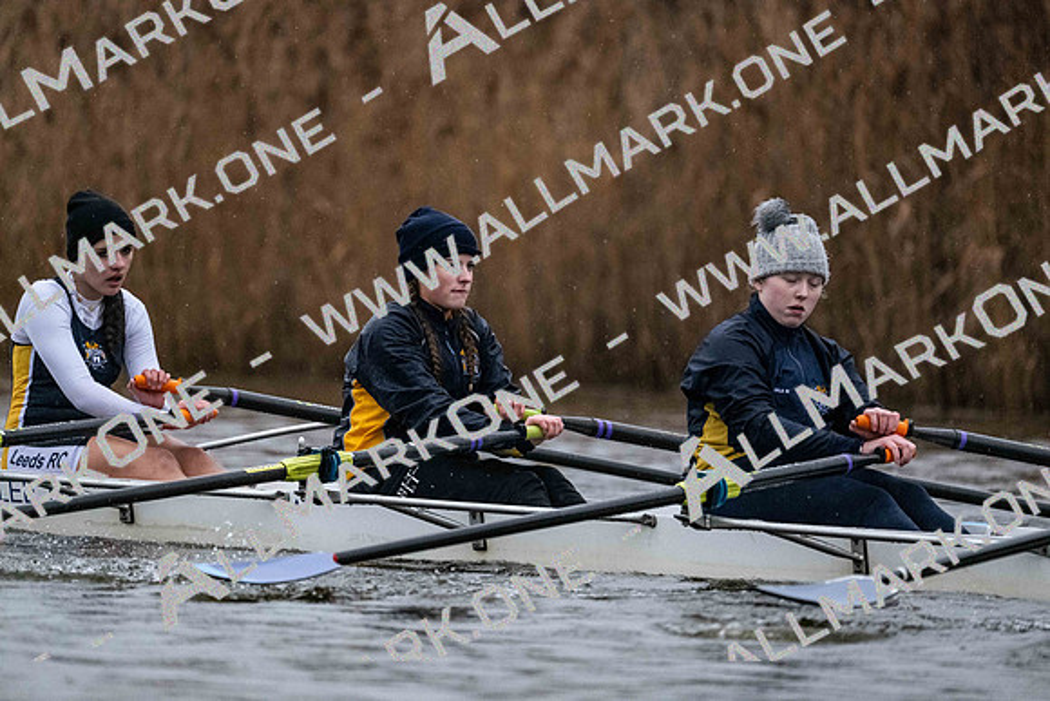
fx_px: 11669
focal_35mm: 400
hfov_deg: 5.2
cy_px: 350
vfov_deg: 3.4
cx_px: 525
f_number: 4.5
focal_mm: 400
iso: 8000
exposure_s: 1/1600
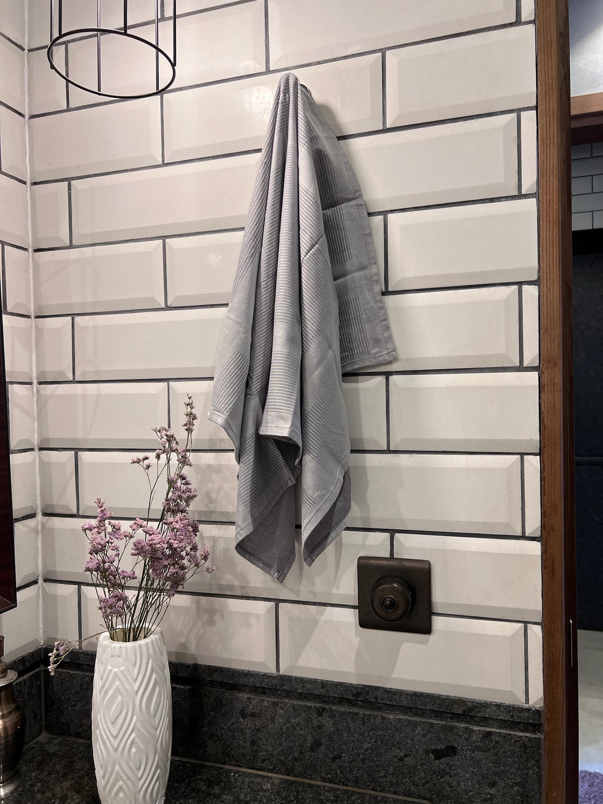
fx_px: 604
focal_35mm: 26
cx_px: 302
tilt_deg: -0.7
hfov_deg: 53.1
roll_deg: +0.7
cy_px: 402
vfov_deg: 67.3
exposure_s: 1/100
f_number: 1.5
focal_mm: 5.7
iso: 125
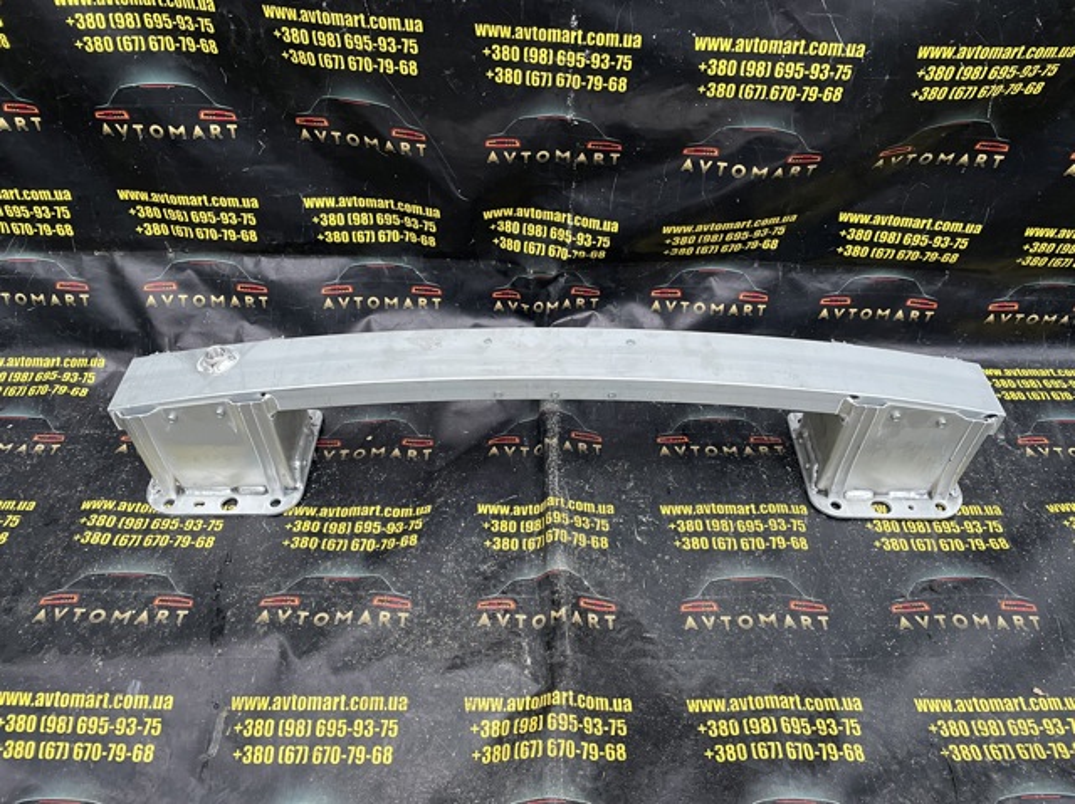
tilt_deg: -37.7
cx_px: 538
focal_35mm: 26
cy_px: 402
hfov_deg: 67.3
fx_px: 807
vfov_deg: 53.0
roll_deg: -1.8
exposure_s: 1/60
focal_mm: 4.2
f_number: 1.6
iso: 250
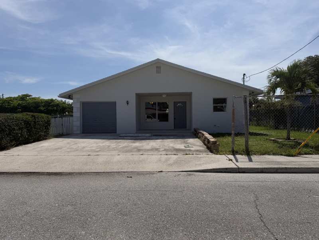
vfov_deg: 56.8
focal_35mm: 24
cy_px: 120
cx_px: 160
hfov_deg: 71.6
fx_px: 221
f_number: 1.78
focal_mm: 6.76
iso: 80
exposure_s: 1/10309
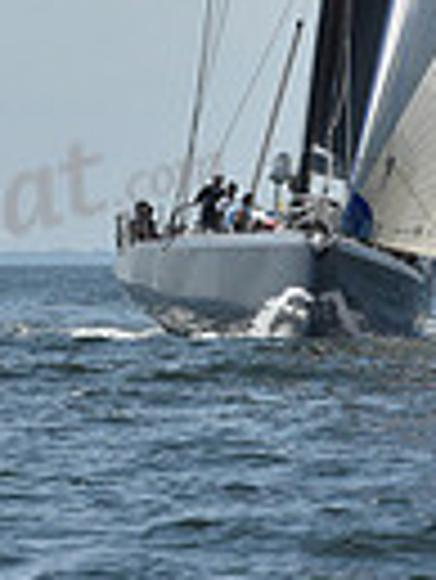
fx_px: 10160
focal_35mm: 606
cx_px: 456
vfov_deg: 3.2
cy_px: -522
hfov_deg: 2.5
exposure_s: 1/1250
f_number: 10
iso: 250
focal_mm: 140
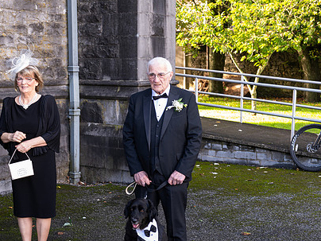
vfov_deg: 21.3
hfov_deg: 28.1
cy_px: 151
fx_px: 640
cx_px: 134
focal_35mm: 69
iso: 320
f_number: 5.6
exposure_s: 1/60
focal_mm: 50
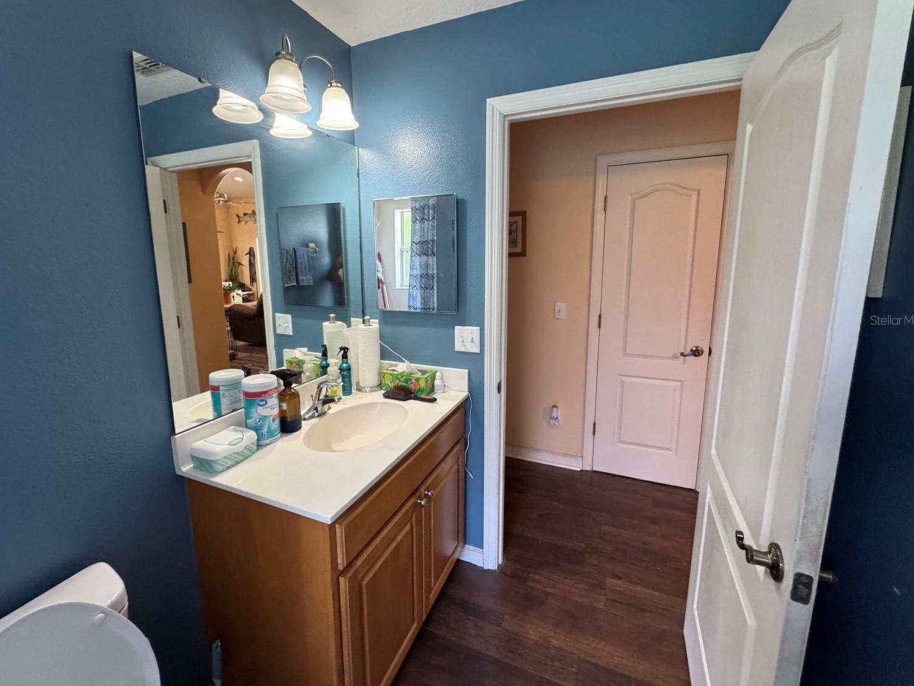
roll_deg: -0.7
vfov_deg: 81.6
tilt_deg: -10.0
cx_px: 438
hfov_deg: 98.1
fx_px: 396
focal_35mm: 15
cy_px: 320
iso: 320
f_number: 2.2
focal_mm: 2.22
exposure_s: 1/85
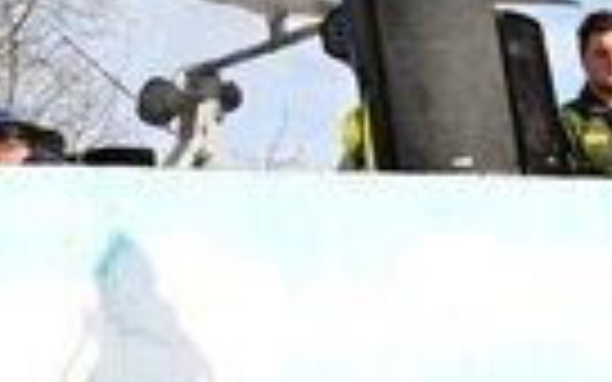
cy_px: -103
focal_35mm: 123
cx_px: 99
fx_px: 2052
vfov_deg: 10.4
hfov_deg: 16.8
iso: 1000
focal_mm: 41
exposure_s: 1/200
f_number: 22
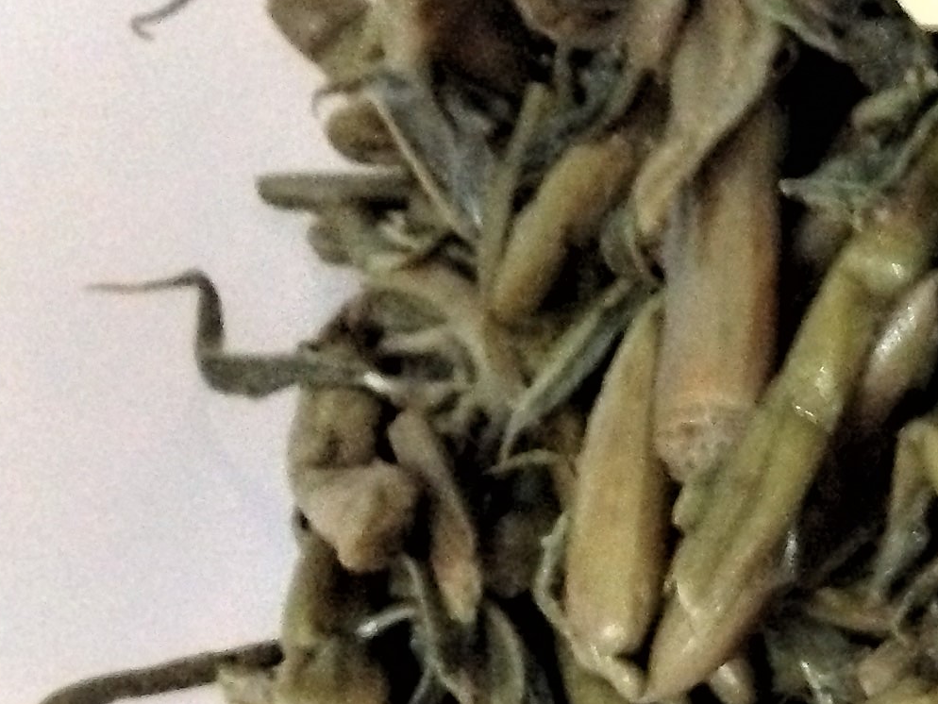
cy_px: 276
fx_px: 2737
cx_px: 1391
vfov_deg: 14.6
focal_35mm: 101
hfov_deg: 17.5
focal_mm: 4.12
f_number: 2.4
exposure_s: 1/15
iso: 640
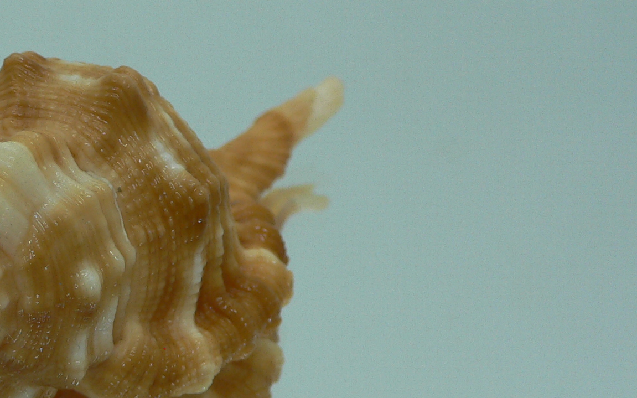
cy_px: 266
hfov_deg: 30.5
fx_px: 1128
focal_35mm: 65
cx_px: 102
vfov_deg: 19.9
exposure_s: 1/60
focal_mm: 4.6
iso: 80
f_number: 2.8
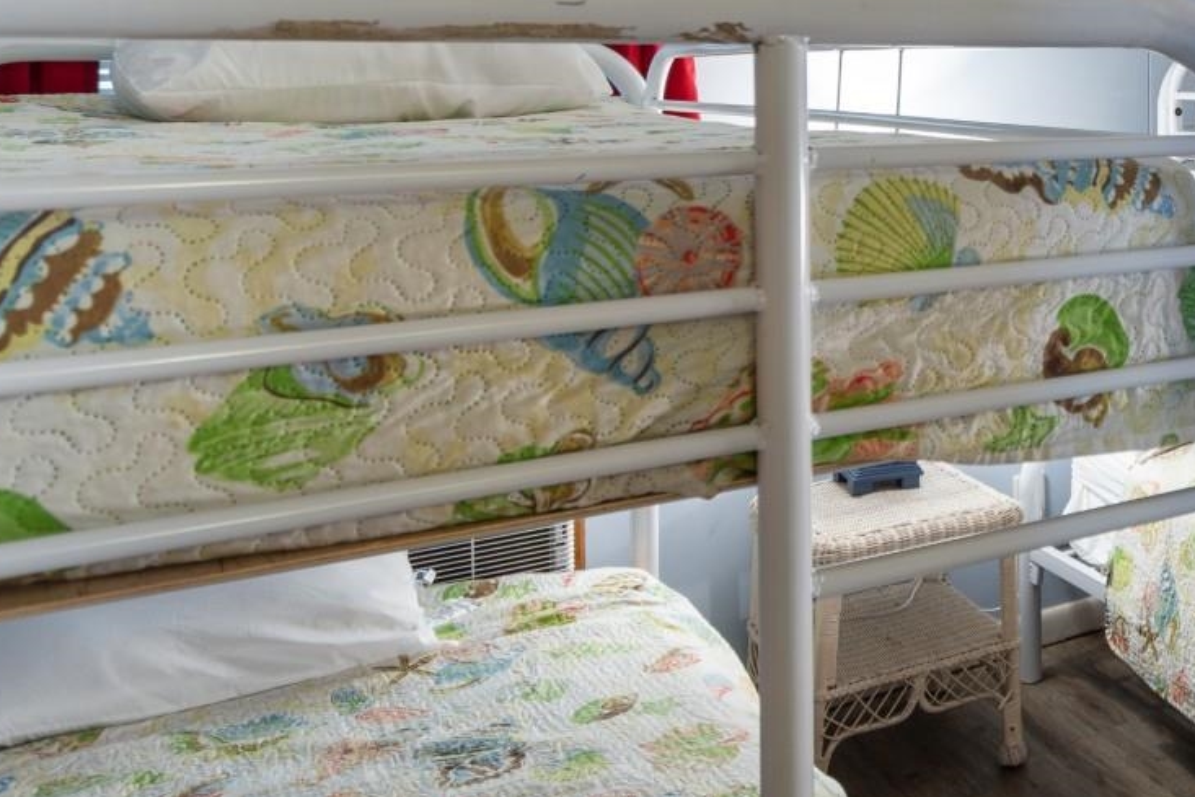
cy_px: 57
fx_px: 1394
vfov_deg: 30.3
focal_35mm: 42
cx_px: 1270
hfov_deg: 39.2
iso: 100
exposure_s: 1
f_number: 4.8
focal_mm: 13
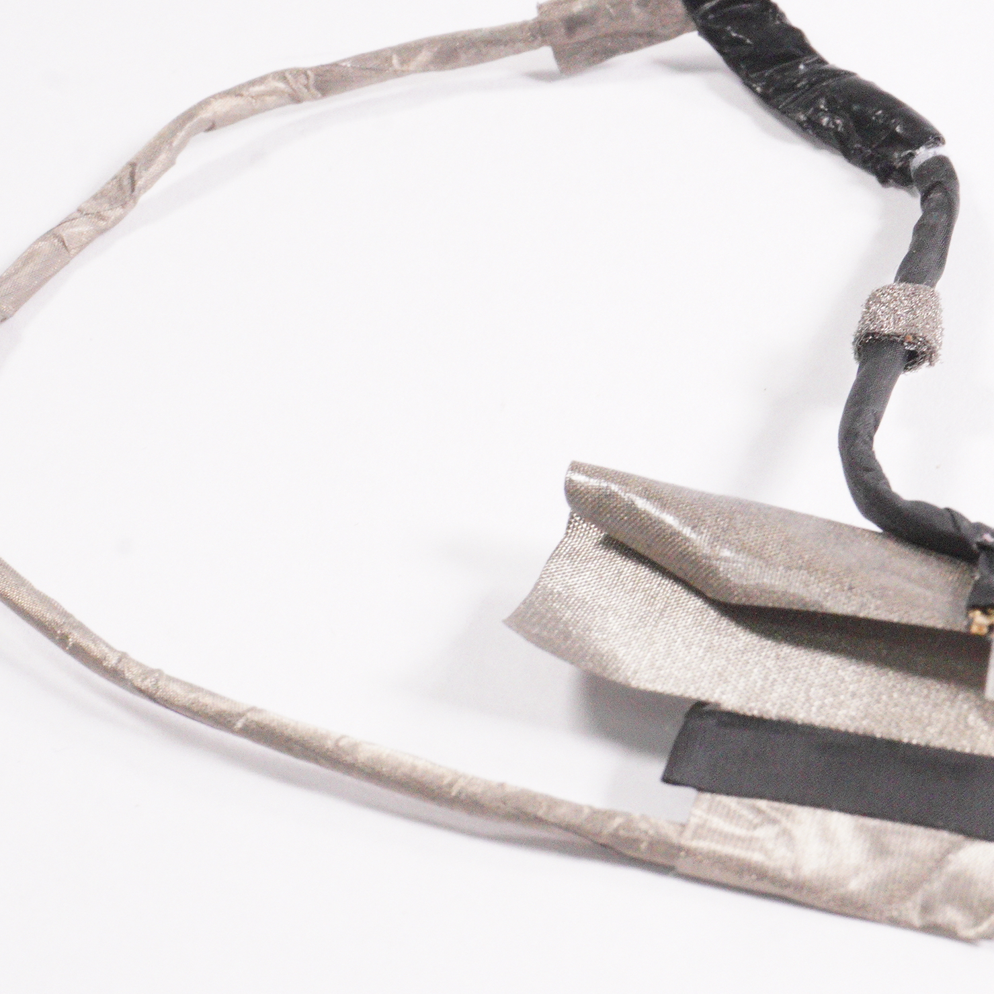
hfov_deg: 18.0
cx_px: 752
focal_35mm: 96
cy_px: 477
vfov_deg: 18.1
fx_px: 3114
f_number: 16
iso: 6400
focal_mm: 37
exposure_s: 1/250
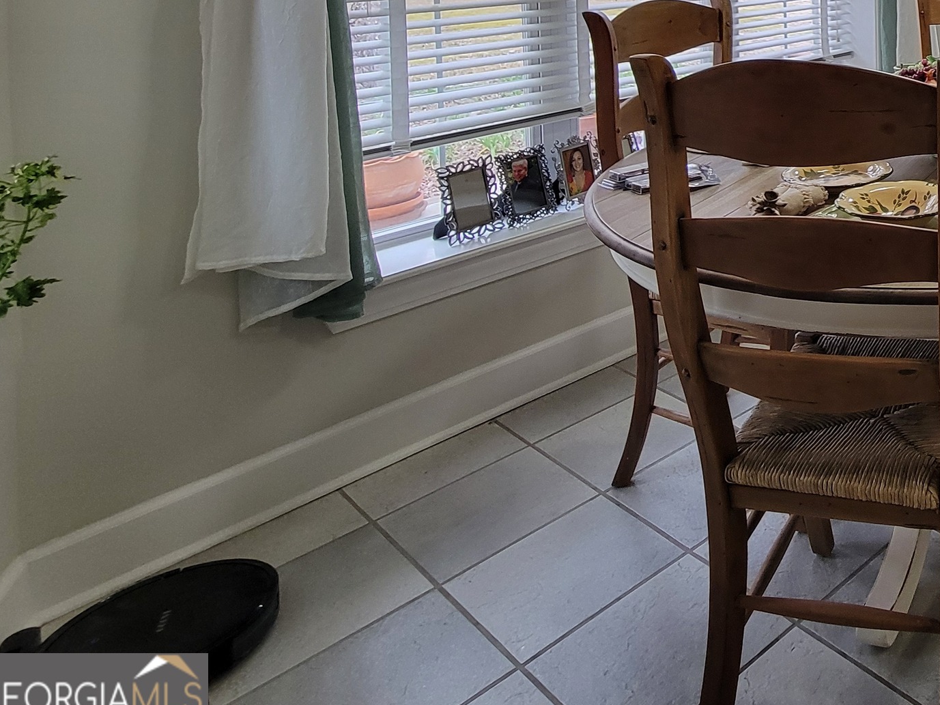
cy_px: -55
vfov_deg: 40.0
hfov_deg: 46.5
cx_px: 1021
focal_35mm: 29
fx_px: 788
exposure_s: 1/60
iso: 125
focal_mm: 2.2
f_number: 2.2
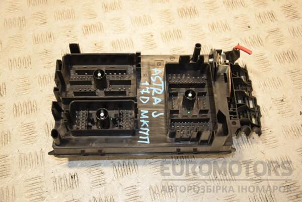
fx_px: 403
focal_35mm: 48
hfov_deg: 41.1
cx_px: 151
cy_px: 101
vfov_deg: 28.1
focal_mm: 32
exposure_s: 1/200
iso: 800
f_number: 5
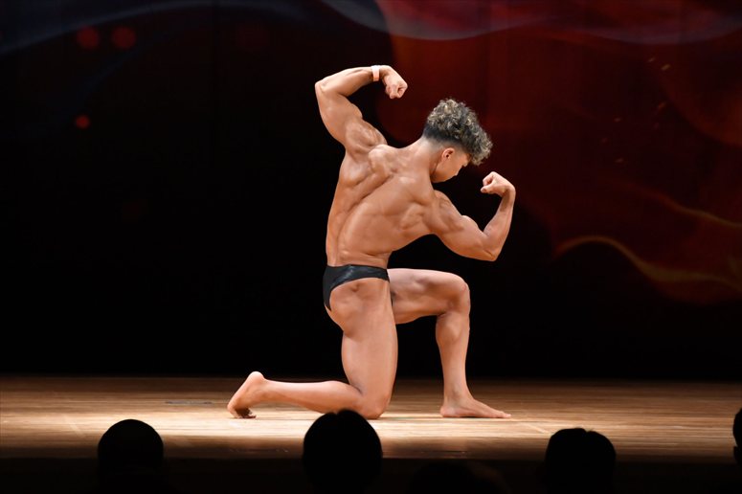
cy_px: 247
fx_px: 5562
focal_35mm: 270
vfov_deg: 5.1
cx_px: 371
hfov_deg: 7.6
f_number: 5.6
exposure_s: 1/400
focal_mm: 180
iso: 4000
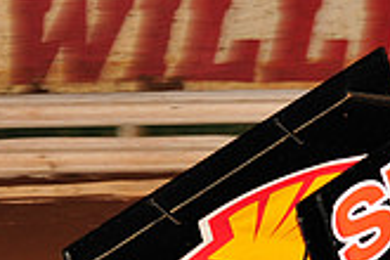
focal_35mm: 352
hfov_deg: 5.9
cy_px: 284
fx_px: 3813
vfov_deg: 3.9
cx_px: 277
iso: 1000
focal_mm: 100
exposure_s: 1/320
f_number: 6.3
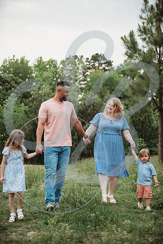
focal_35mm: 70
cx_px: 82
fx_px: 475
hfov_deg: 19.5
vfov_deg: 28.8
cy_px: 122
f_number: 2.8
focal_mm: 70
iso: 200
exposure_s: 1/200
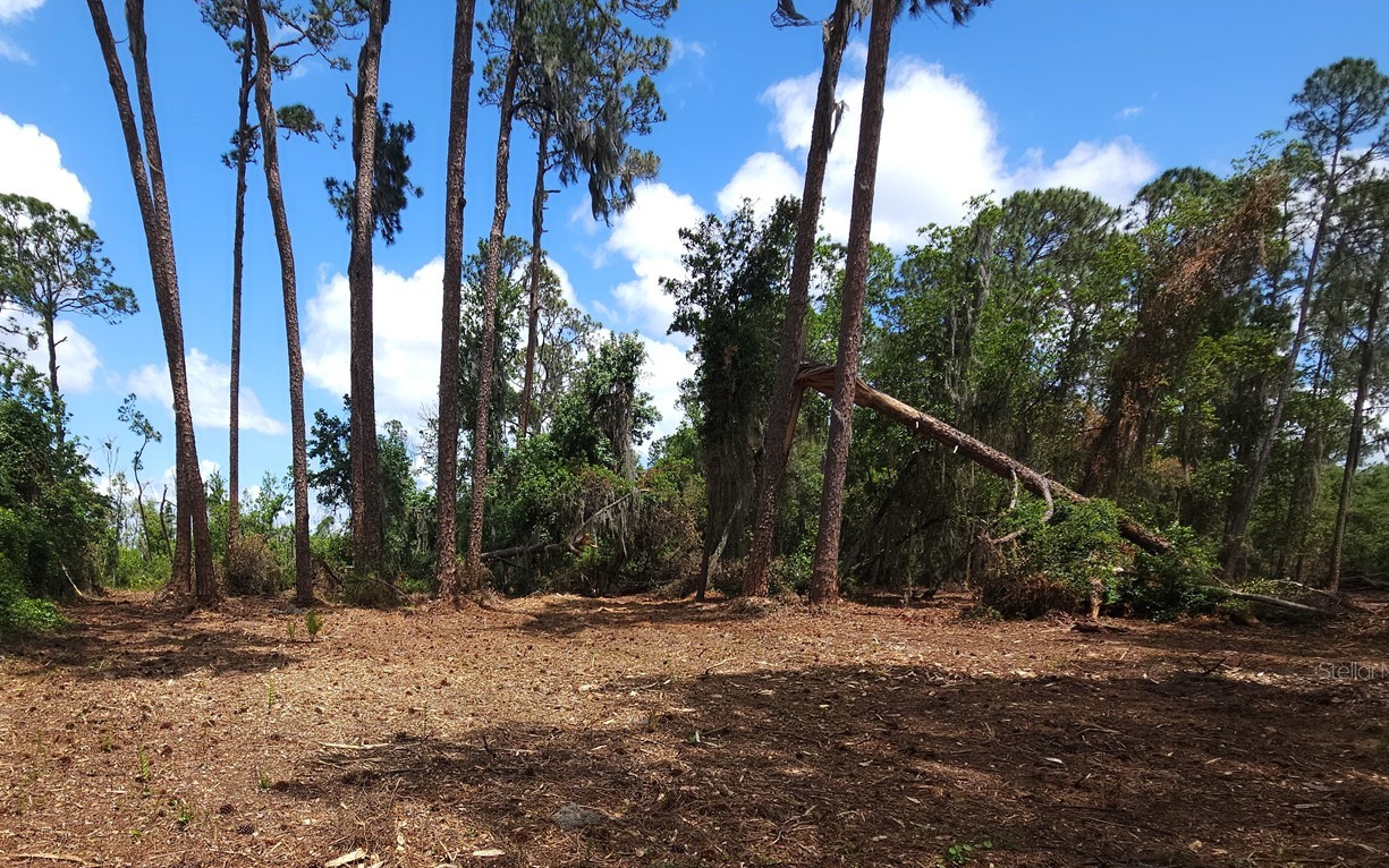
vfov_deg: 60.8
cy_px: 670
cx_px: 518
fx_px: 681
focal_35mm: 18
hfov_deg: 89.2
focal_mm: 2.2
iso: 50
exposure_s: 1/1124
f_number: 2.2
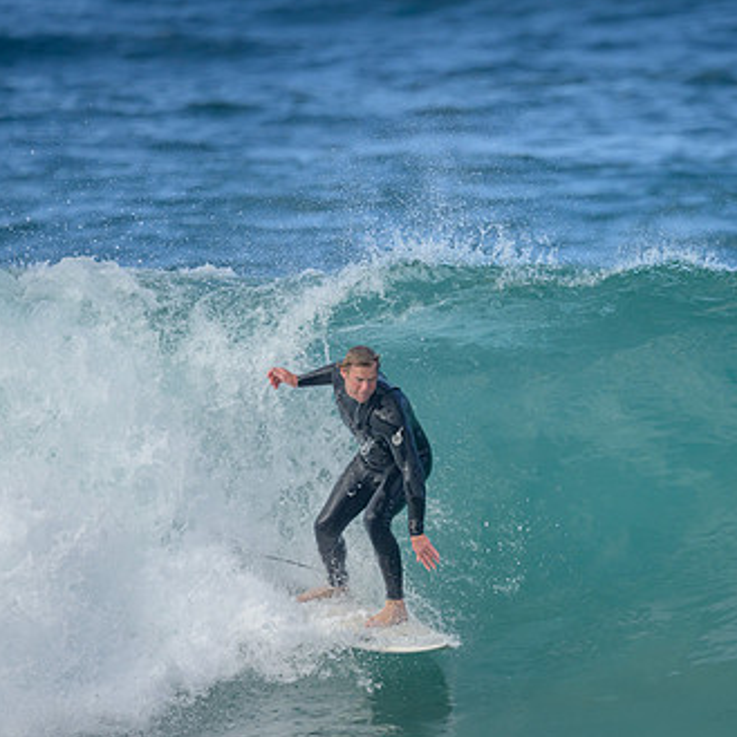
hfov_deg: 1.5
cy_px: 429
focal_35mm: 1199
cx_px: 533
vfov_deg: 1.5
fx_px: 28881
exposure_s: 1/2500
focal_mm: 800
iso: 800
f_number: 6.3
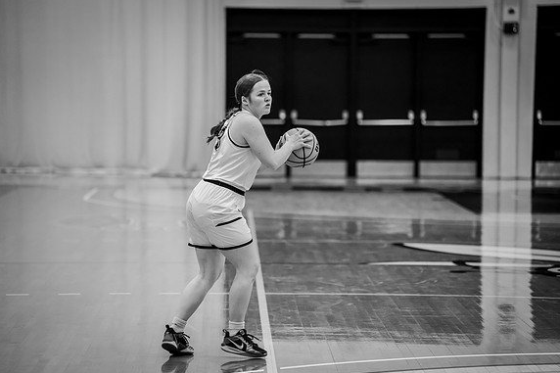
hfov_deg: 12.5
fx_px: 2550
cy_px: 187
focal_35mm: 164
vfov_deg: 8.4
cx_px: 282
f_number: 2.8
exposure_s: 1/640
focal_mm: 150
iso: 2000
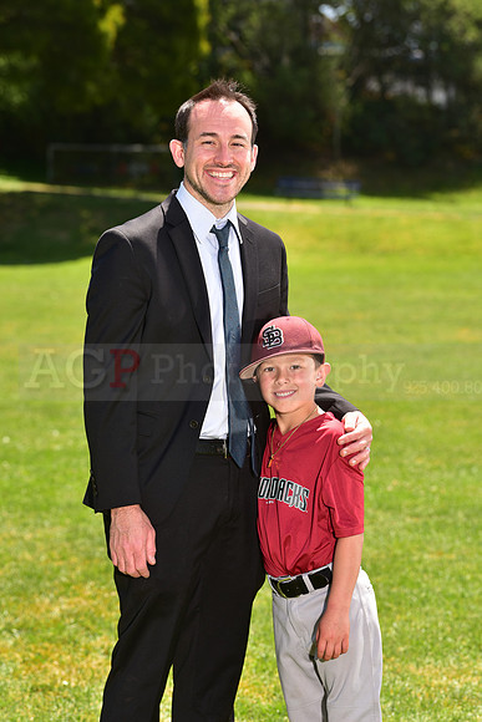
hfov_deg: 12.2
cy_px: 361
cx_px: 241
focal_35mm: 112
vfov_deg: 18.3
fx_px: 2248
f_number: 5.6
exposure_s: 1/200
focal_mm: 112
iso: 80
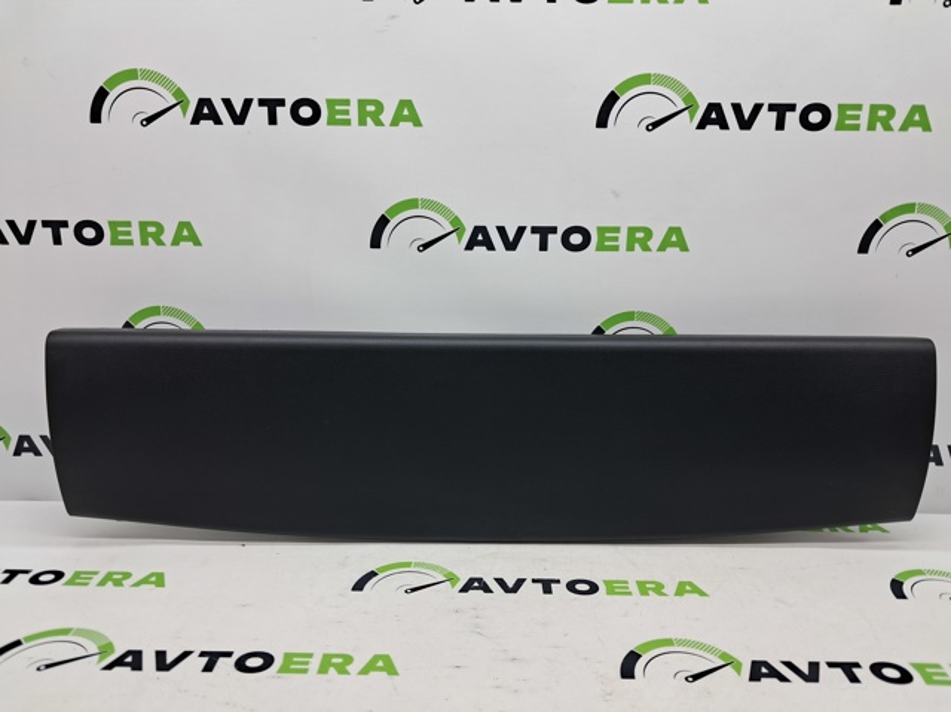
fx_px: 741
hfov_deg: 65.4
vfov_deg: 51.3
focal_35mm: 27
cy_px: 356
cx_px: 476
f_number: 1.8
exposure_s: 1/50
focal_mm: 4
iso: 50
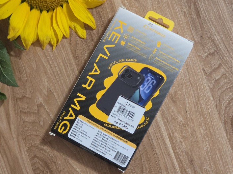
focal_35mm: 76
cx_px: 118
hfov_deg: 25.7
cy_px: 84
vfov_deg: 19.4
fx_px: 512
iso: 320
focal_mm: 7
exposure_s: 1/40
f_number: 2.4
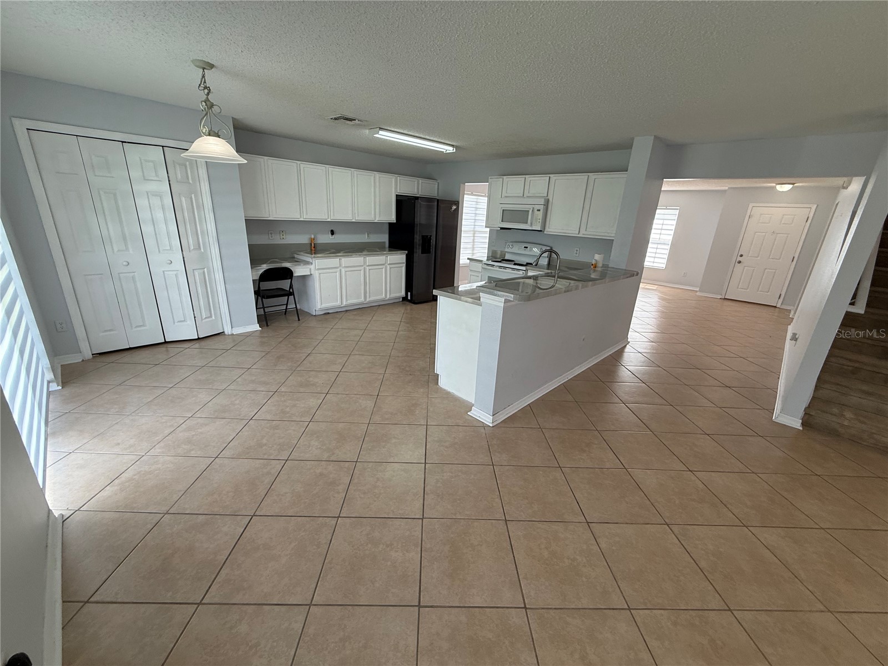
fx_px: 359
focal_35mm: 14
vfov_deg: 85.7
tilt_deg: -17.3
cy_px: 333
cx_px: 444
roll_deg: -2.9
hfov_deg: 102.1
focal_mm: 2.22
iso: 125
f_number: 2.2
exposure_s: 1/120
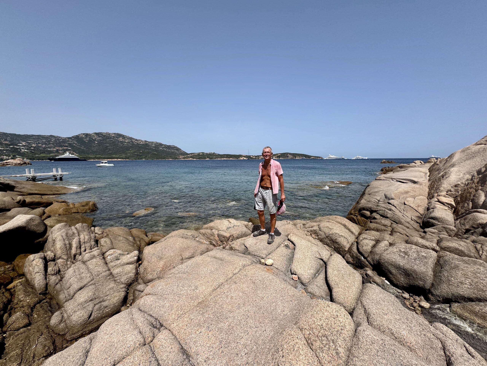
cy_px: 183
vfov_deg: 85.7
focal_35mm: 14
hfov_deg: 102.1
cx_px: 244
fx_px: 197
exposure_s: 1/2674
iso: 50
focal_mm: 2.22
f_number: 2.2
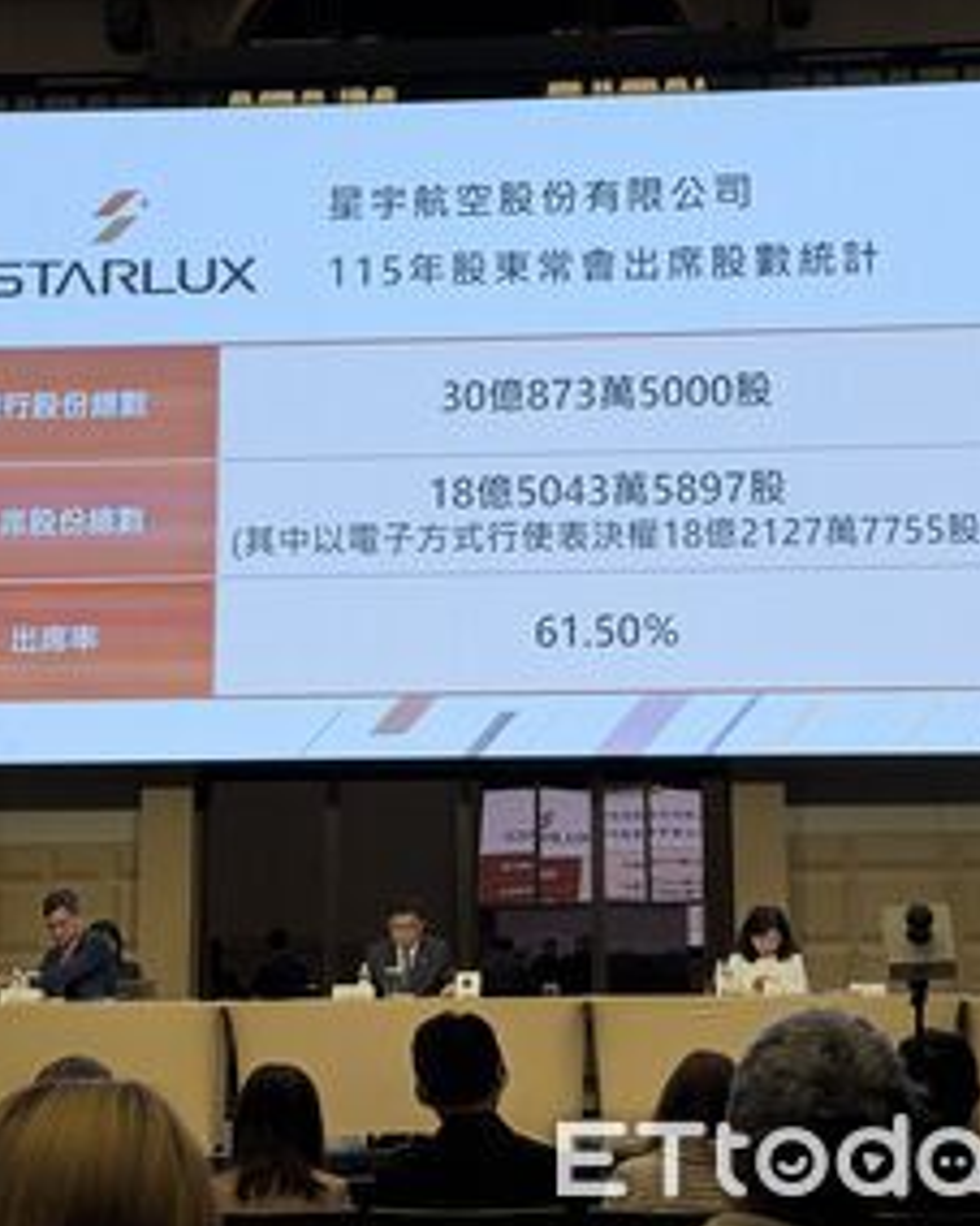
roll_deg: +0.6
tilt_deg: +9.6
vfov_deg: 28.7
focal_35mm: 66
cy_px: 600
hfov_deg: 23.1
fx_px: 2394
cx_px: 479
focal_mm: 6.76
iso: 64
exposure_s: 1/334
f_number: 1.78
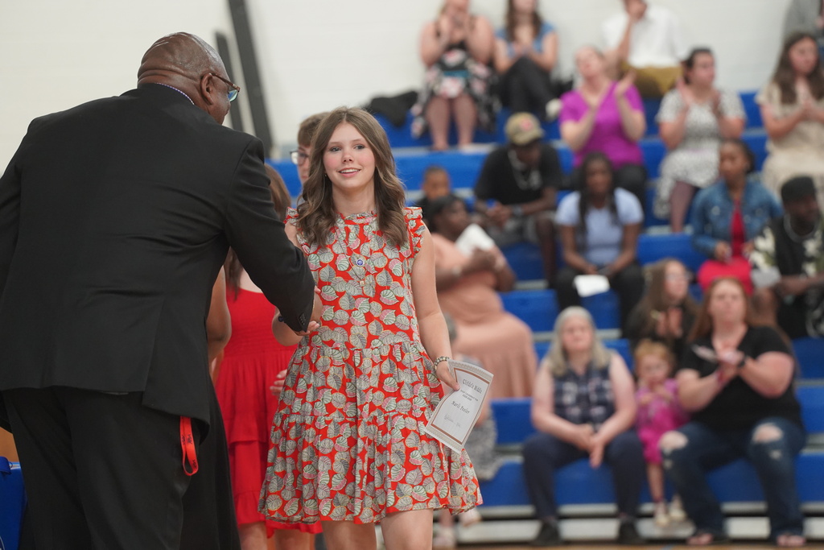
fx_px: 4120
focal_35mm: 180
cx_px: 412
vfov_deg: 7.6
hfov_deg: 11.4
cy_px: 275
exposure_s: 1/200
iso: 4000
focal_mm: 180
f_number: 4
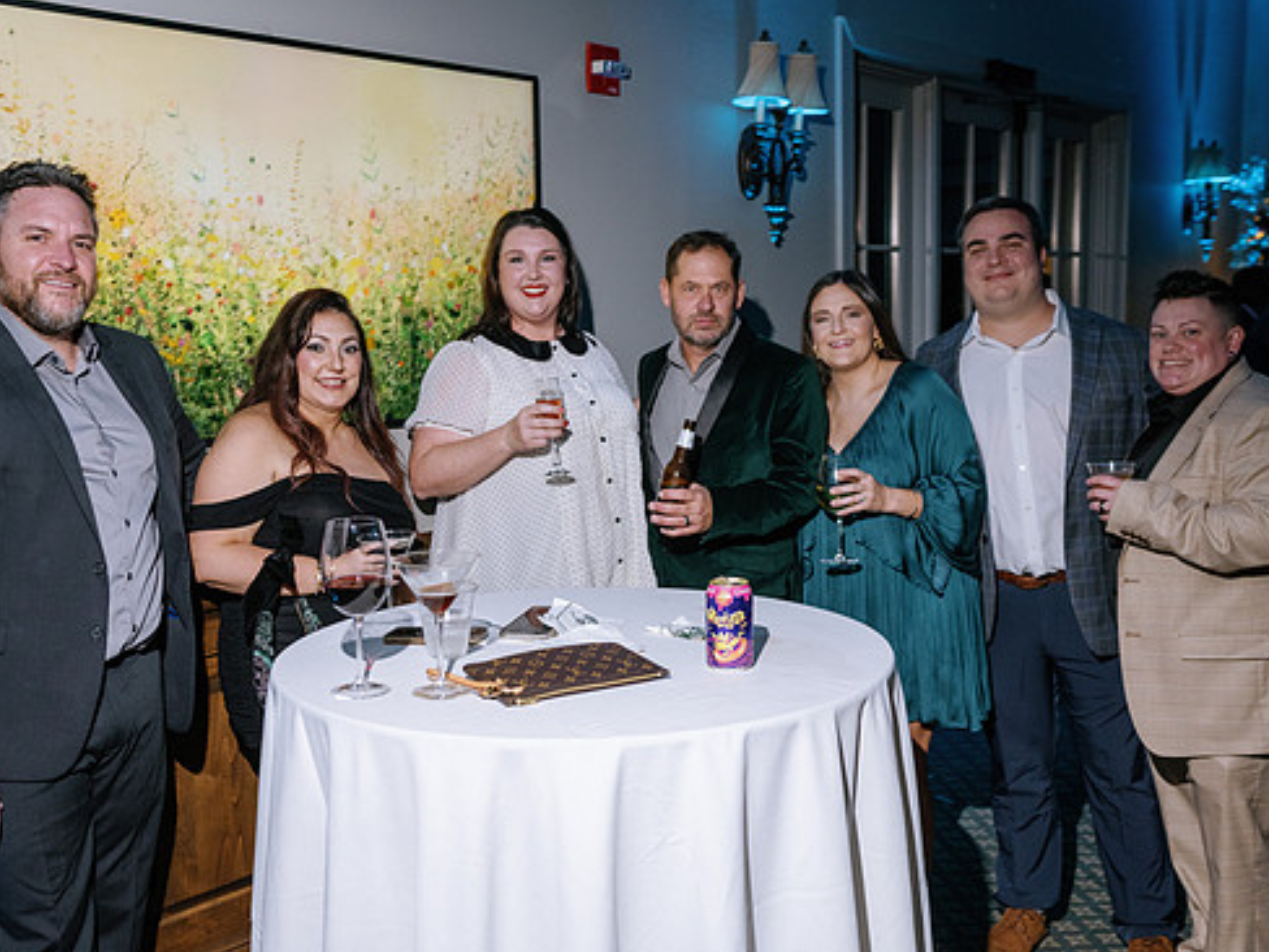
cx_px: 601
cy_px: 496
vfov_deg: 36.0
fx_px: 1466
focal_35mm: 40
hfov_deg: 46.8
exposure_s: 1/125
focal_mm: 35
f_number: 4
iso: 800
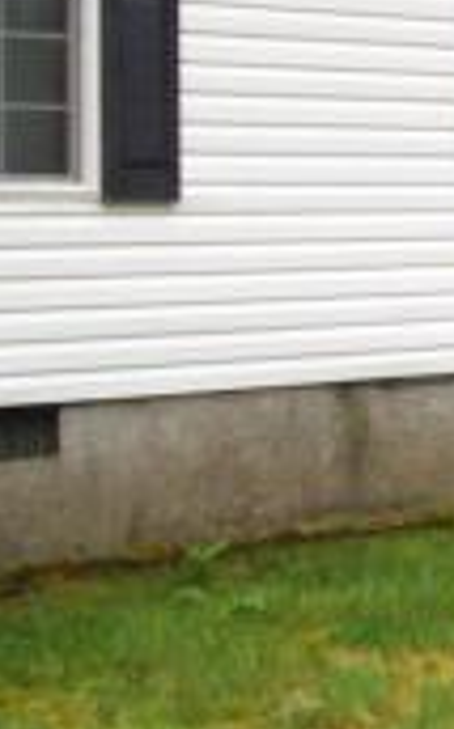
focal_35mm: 129
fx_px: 2562
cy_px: 246
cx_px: 853
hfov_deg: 9.6
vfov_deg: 16.2
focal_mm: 5.9
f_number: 4.5
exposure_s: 1/73.3
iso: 140
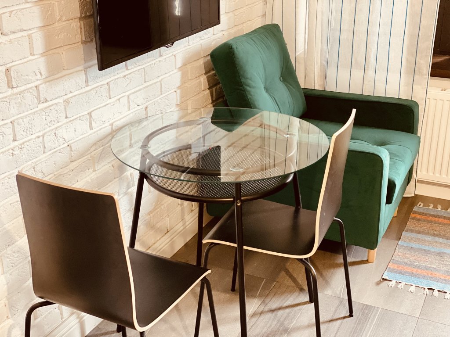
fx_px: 676
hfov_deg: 36.8
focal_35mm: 52
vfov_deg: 28.0
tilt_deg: -21.9
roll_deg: -0.1
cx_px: 225
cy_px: 168
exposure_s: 1/33
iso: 320
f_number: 2
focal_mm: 6
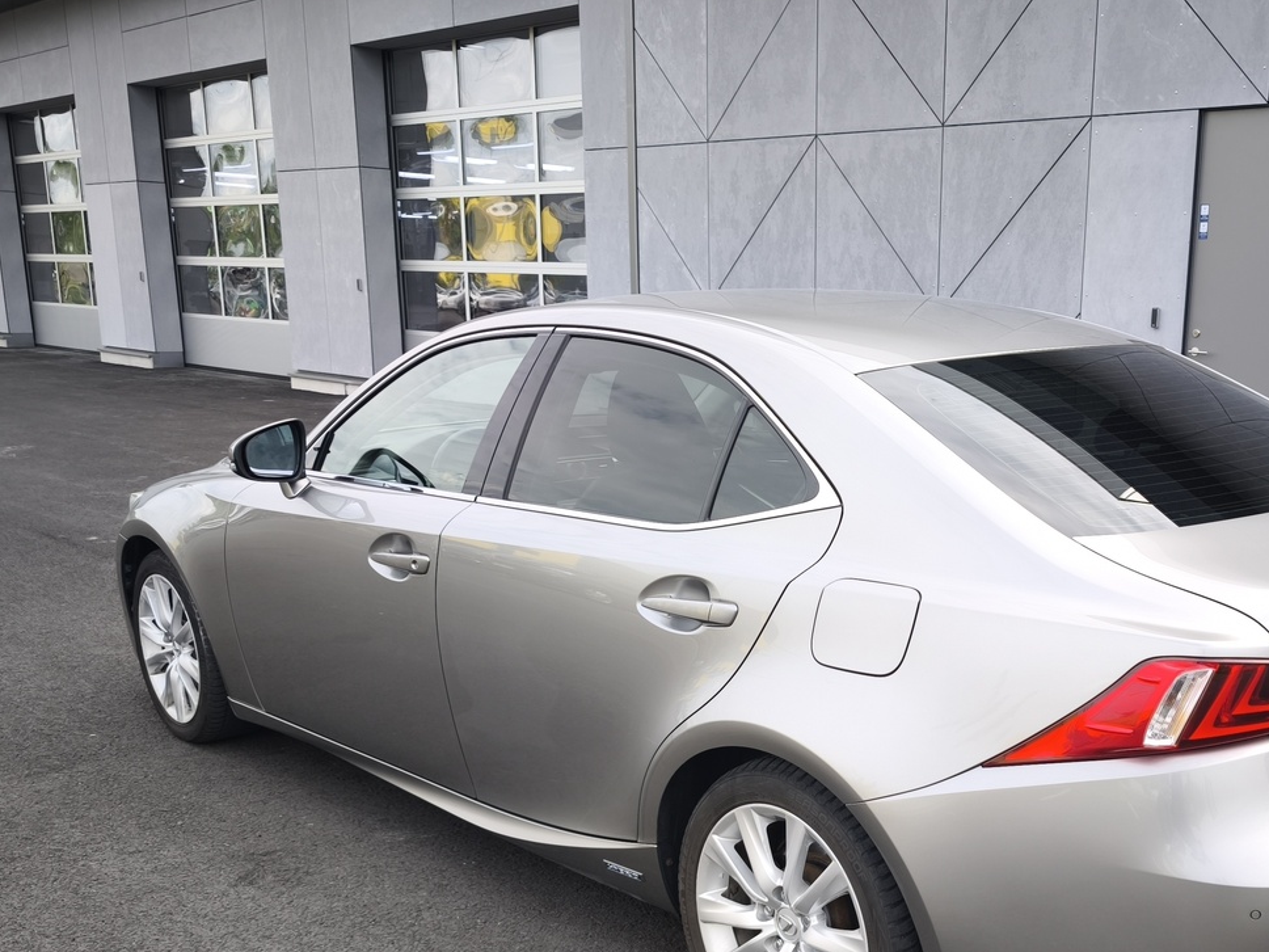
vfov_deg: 37.1
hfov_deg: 48.1
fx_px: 1393
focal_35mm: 38
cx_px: 859
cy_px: 678
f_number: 1.6
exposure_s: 1/619
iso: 50
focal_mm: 6.57
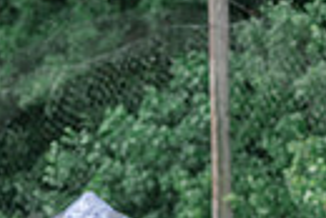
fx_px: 11051
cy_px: 415
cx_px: 412
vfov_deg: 1.1
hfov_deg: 1.7
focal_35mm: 1219
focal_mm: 200
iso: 250
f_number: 4
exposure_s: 1/1000
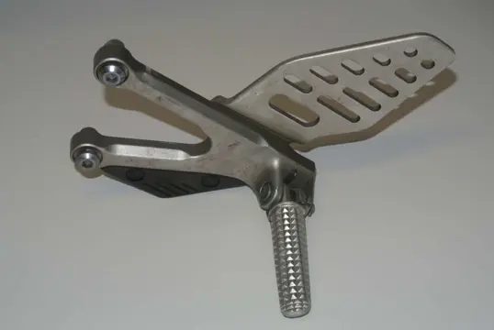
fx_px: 989
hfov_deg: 28.0
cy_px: 165
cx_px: 247
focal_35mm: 72
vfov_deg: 19.0
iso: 200
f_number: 5.6
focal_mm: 26.7
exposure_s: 1/60
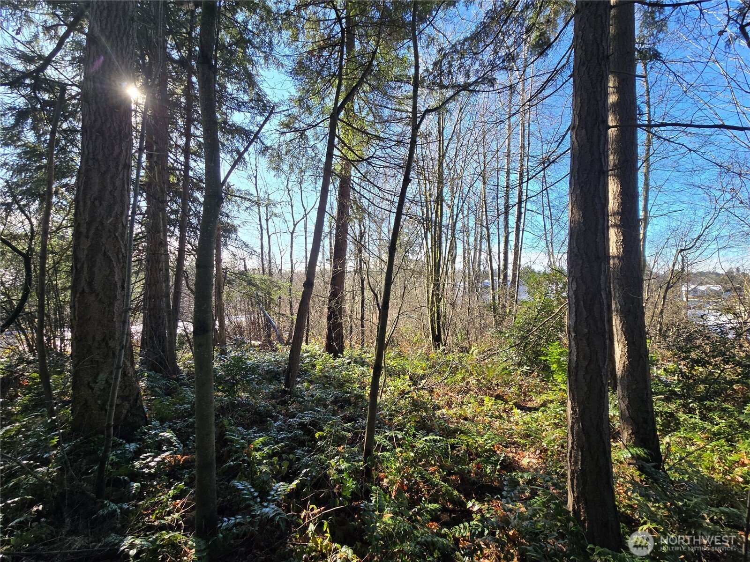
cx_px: 375
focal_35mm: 13
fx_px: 282
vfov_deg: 89.9
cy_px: 281
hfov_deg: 106.2
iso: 50
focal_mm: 2.2
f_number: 2.2
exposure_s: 1/403
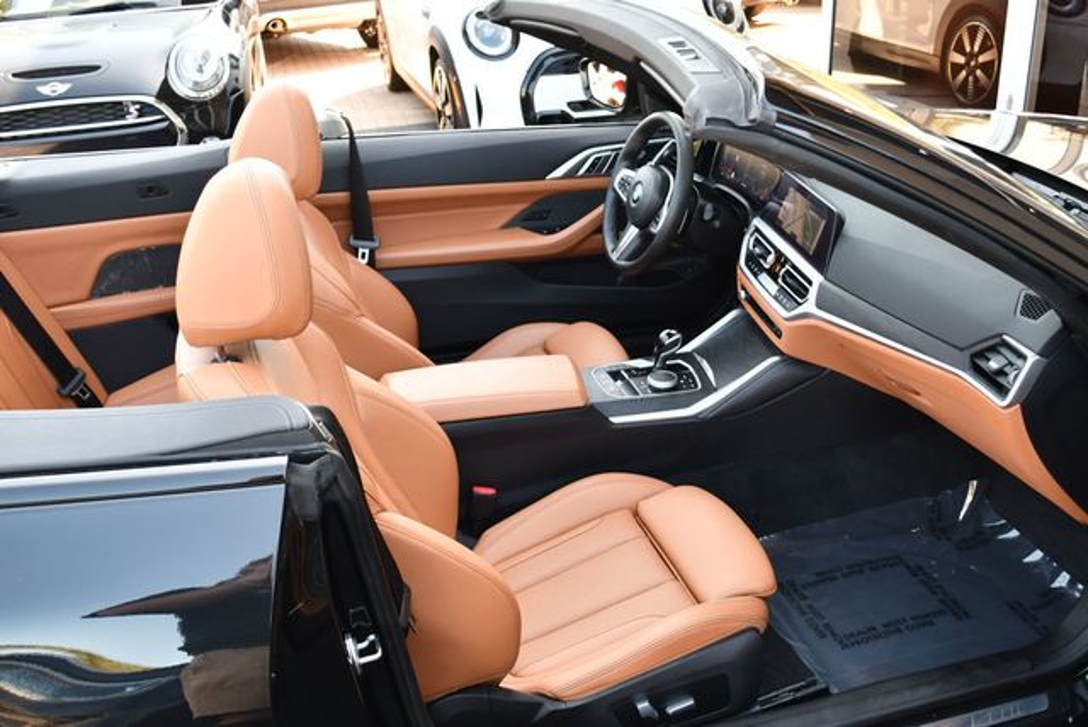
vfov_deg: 36.9
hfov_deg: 53.1
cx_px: 544
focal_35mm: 36
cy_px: 364
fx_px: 1089
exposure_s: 1/250
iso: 500
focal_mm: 18
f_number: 3.5
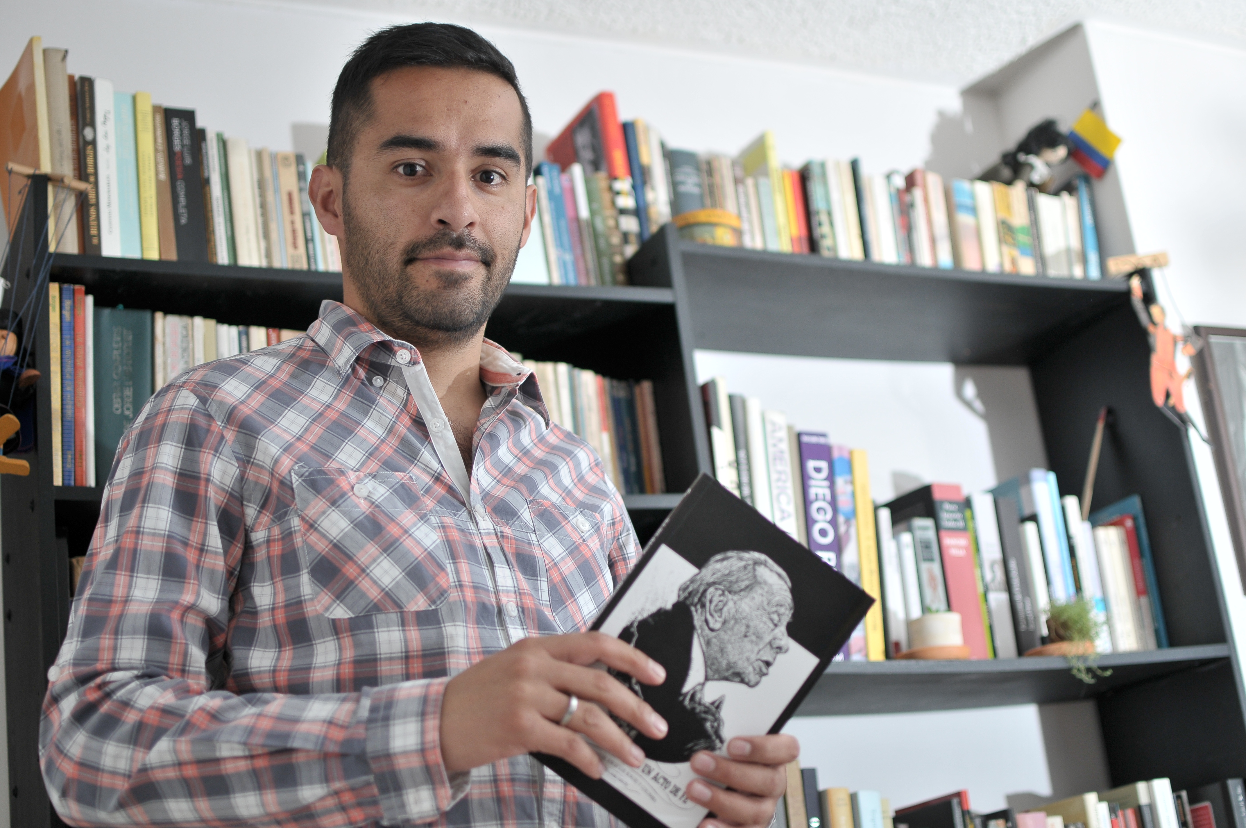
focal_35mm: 52
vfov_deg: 25.7
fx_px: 1815
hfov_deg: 37.9
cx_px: 623
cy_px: 414
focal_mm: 35
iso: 250
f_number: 2
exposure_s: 1/125
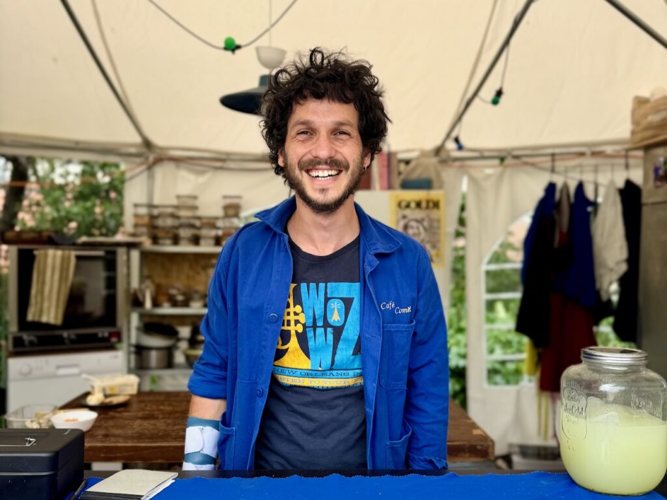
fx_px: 462
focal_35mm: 24
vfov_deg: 56.8
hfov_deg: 71.6
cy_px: 250
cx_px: 334
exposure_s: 1/593
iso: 100
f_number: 1.78
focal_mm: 6.76
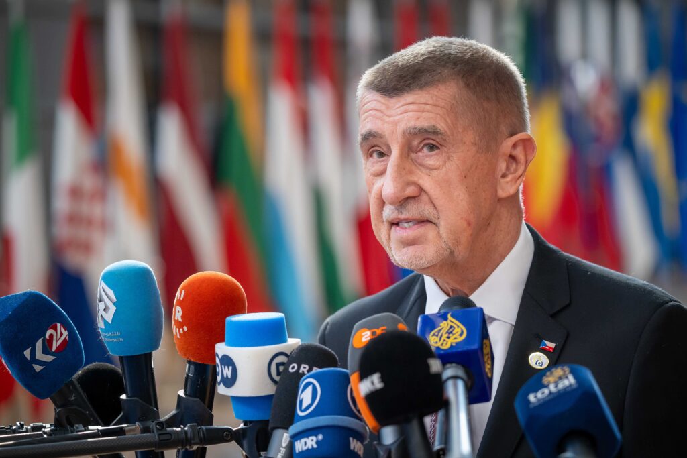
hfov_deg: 12.5
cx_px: 344
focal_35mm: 165
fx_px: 3149
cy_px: 229
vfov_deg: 8.3
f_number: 5
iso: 2000
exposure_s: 1/250
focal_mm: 165
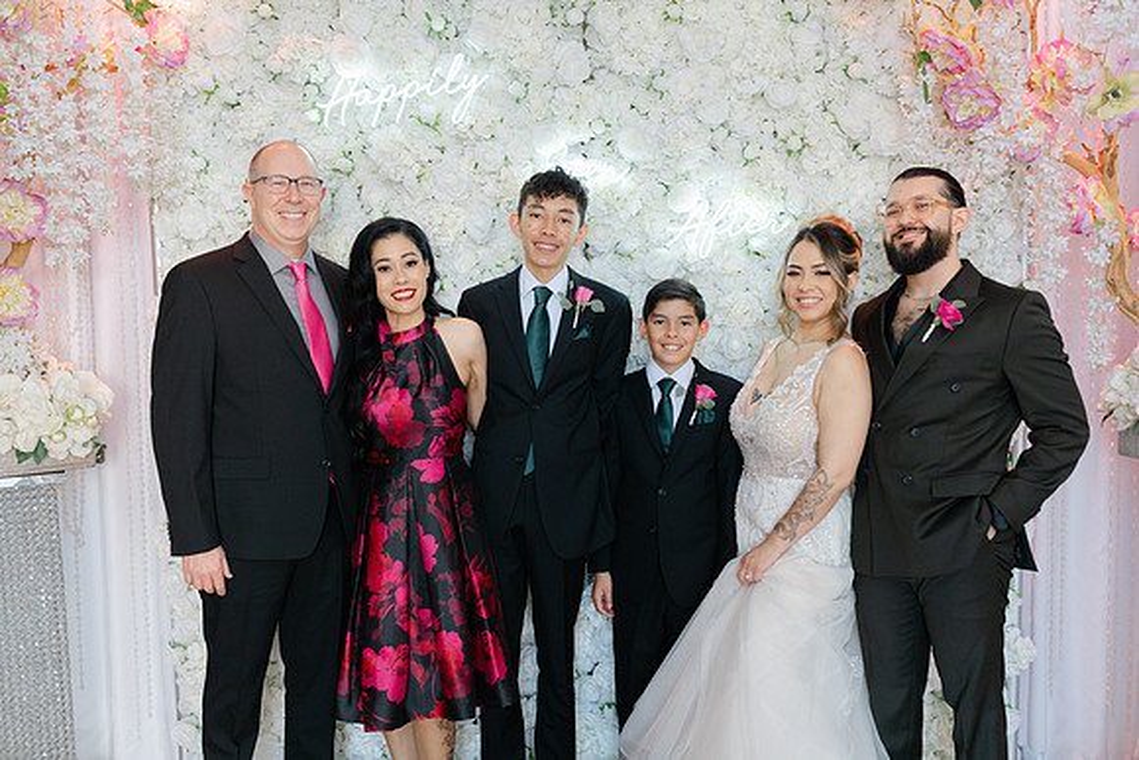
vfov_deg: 37.9
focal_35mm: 35
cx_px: 570
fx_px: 1108
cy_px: 380
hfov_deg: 54.4
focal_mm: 35
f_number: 4
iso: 400
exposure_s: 1/160
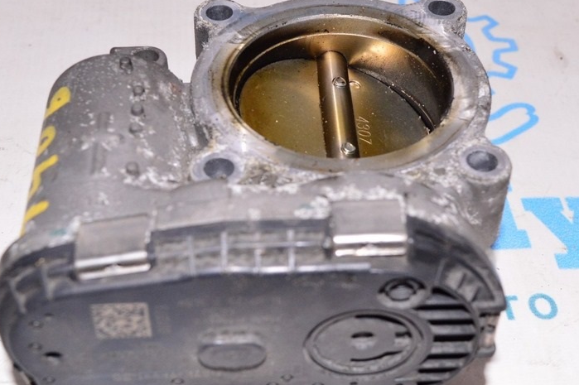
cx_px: 279
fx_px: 1024
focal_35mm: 64
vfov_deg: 21.3
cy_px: 205
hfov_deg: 31.6
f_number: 8
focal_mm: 29
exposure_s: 1/200
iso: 1600
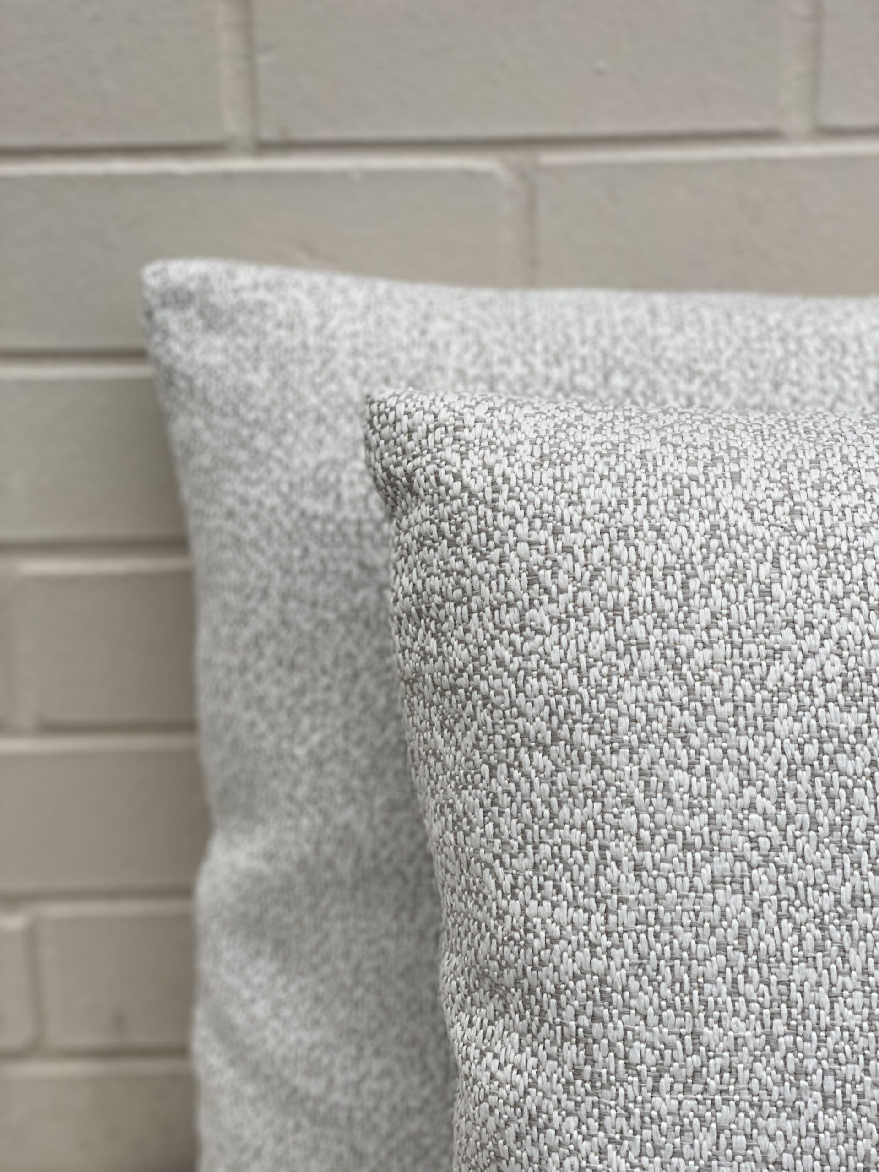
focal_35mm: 52
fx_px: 1761
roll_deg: +1.2
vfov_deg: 36.8
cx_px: 440
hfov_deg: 28.0
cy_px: 586
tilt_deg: -18.5
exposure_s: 1/145
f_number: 2
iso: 20
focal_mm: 6
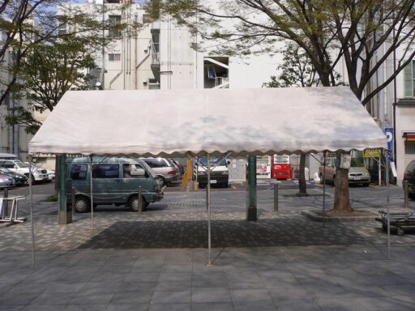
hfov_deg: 52.6
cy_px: 156
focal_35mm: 35
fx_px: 420
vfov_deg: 40.7
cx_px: 208
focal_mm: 5.8
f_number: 5.6
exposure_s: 1/400
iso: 80
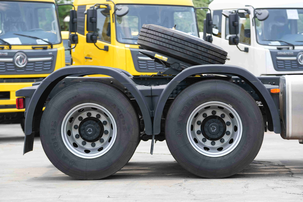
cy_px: 101
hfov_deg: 17.3
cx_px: 152
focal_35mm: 118
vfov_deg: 11.6
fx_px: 997
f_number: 2.8
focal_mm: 79
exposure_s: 1/1000
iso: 200
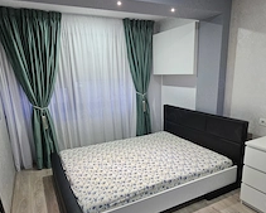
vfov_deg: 58.3
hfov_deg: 70.2
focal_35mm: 24
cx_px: 141
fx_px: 189
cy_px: 129
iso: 500
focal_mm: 2.2
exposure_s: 1/33.3
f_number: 2.2
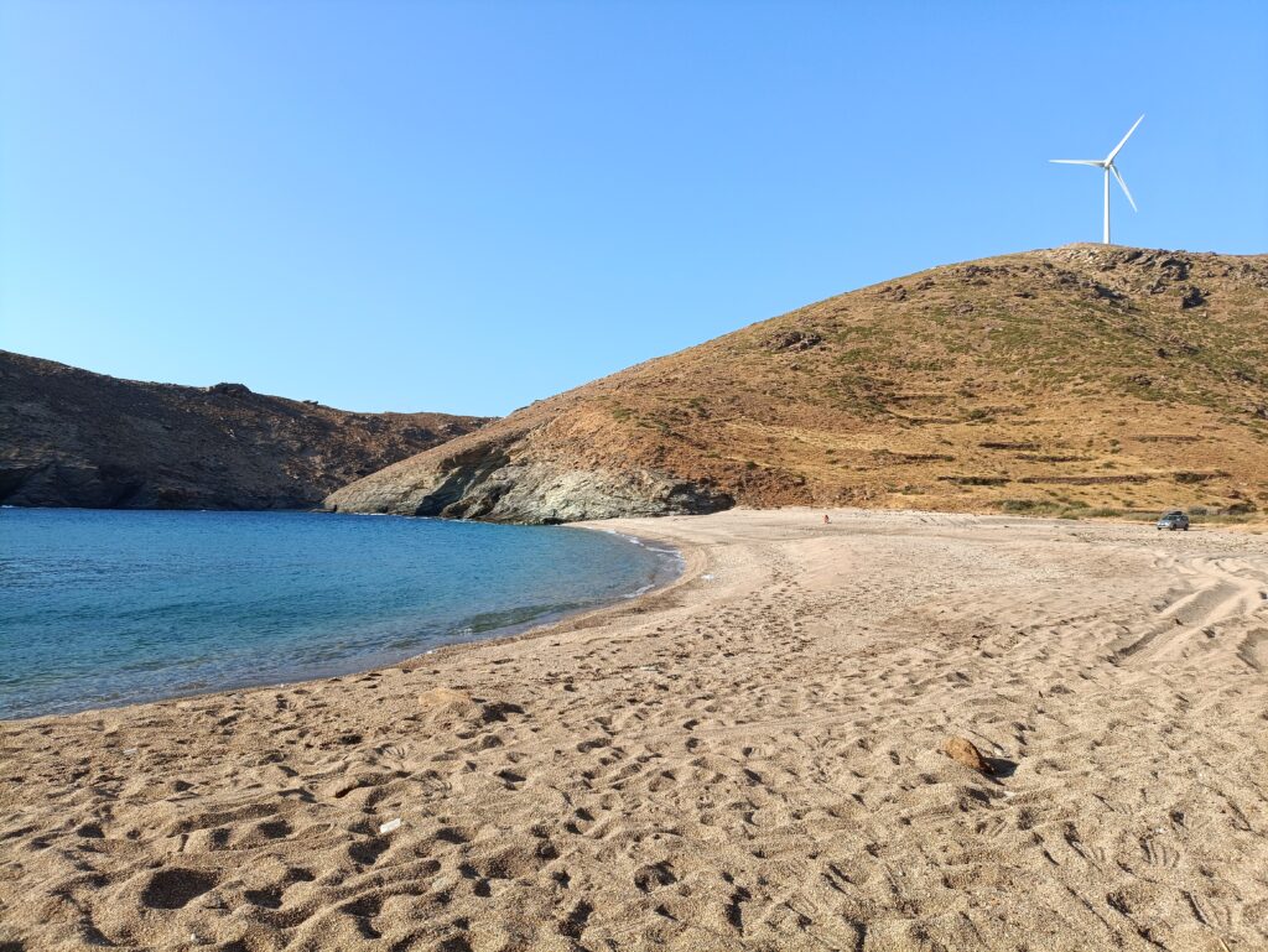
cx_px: 634
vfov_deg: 54.9
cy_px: 476
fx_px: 916
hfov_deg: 69.4
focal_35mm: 25
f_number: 1.7
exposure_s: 1/424
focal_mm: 4.71
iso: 50
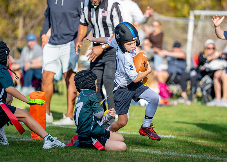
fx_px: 1312
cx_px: 117
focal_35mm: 203
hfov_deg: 9.9
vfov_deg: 7.1
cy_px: 81
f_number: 2.8
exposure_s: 1/3200
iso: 250
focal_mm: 170
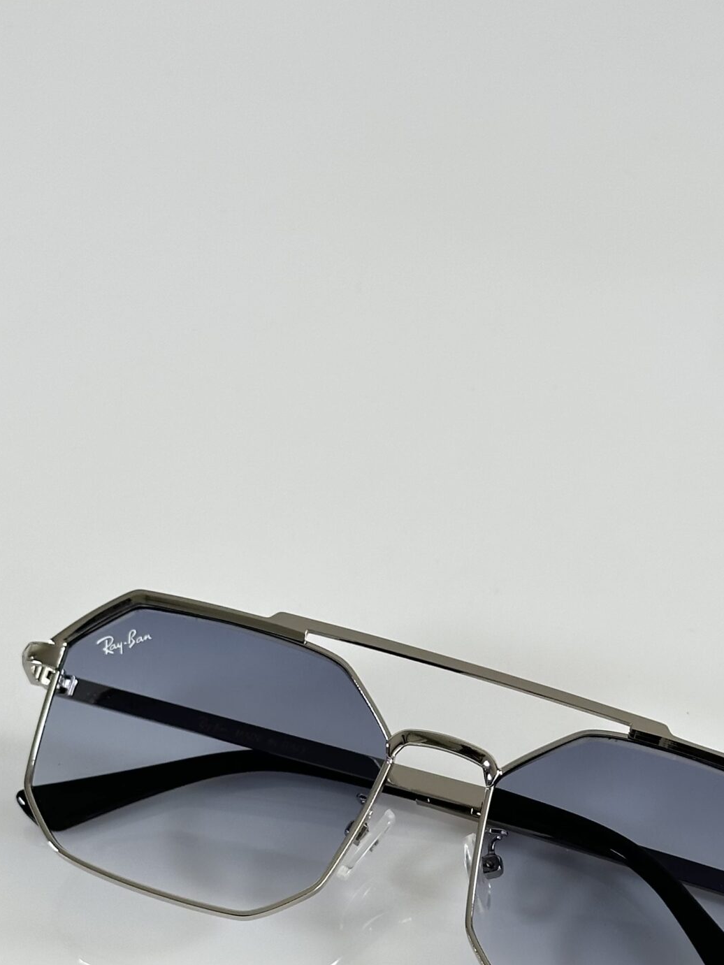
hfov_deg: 16.6
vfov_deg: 21.6
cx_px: 444
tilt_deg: -50.3
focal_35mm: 89
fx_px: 2482
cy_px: 832
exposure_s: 1/121
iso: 64
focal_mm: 6.86
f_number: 1.78
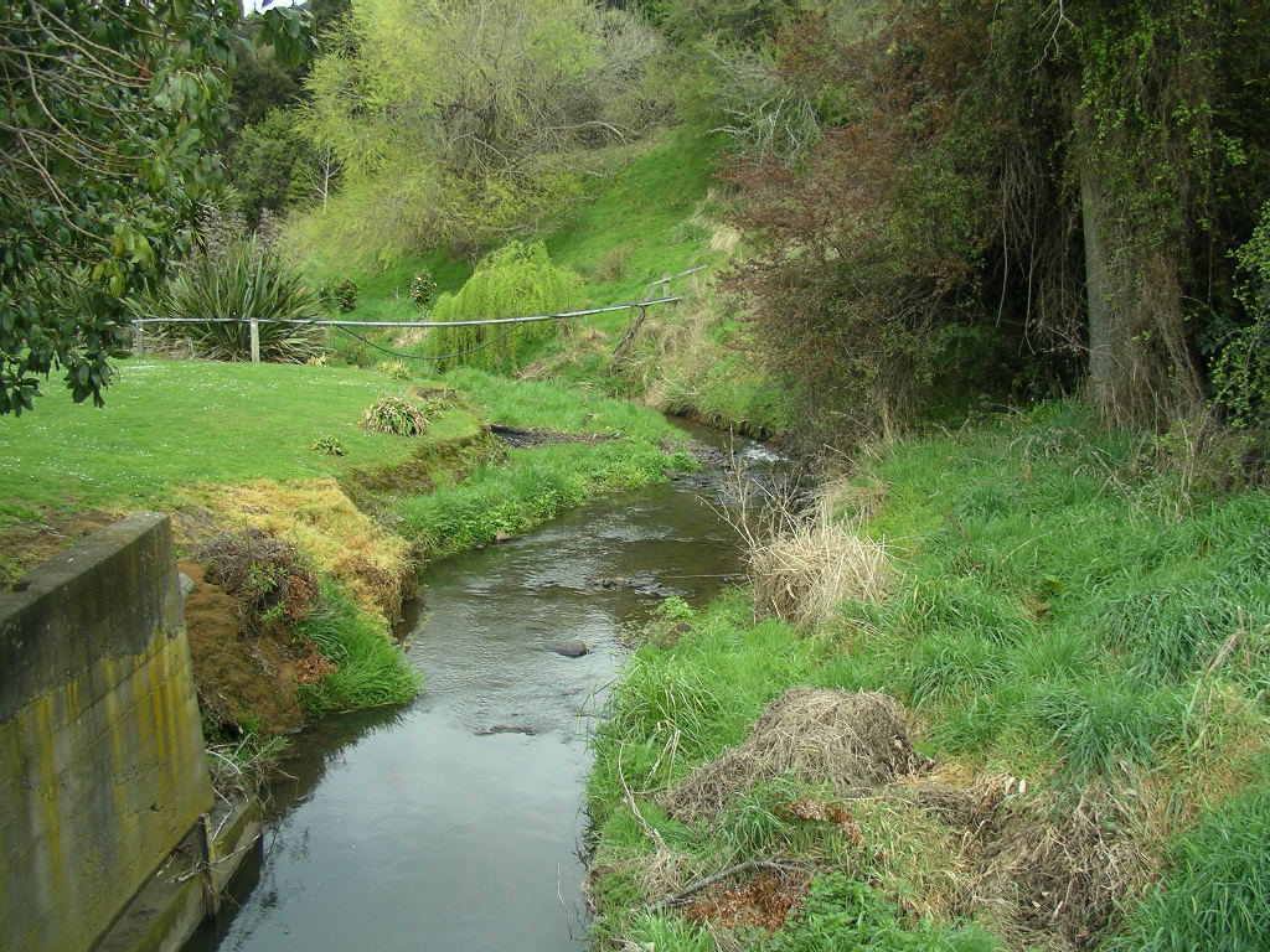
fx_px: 1357
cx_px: 635
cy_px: 476
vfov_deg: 38.7
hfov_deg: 50.1
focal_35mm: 37
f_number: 2.8
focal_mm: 5.7
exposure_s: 1/160
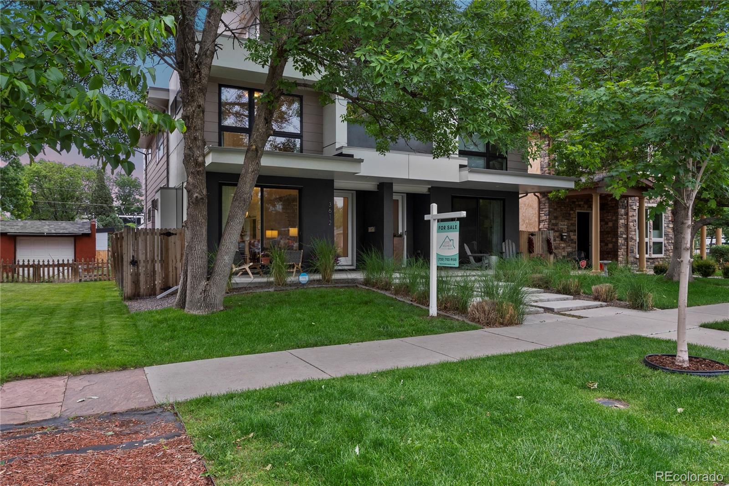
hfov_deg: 73.8
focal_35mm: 24
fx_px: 486
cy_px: 243
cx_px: 364
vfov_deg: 53.1
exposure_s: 1/10
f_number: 9
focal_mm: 16
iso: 250
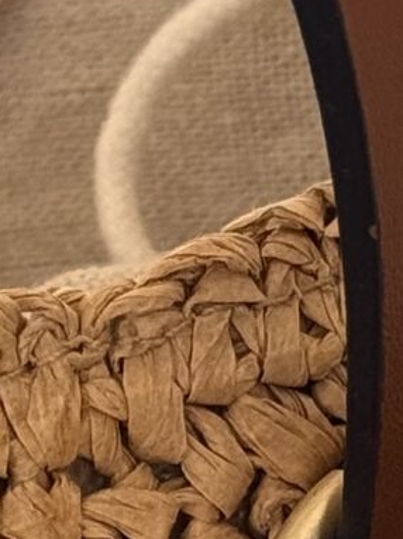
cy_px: 1153
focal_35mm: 322
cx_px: -111
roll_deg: +12.9
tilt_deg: -15.9
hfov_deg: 4.6
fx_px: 5004
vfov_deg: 6.0
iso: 100
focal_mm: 6.76
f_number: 1.78
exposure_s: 1/1085
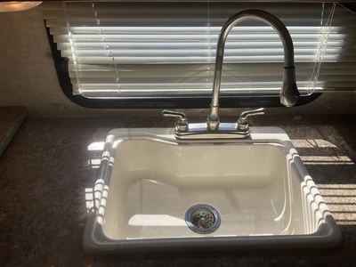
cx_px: 178
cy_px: 134
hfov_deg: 61.7
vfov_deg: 48.2
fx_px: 298
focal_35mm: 29
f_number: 1.8
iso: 25
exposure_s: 1/412
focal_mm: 3
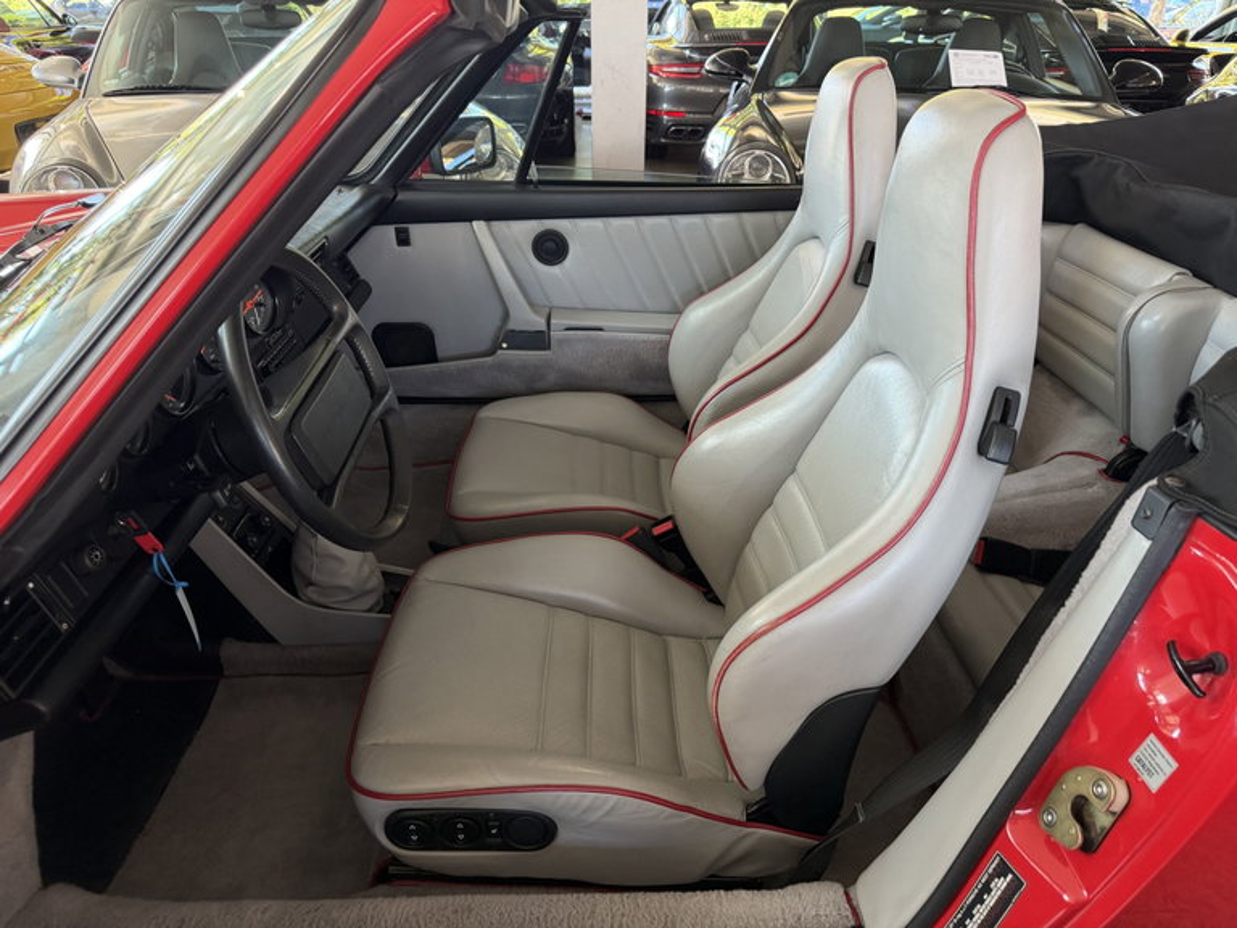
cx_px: 618
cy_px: 464
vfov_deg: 56.8
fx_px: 858
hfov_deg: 71.6
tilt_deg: -28.1
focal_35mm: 24
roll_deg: -0.2
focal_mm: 6.76
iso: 200
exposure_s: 1/90
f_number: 1.78
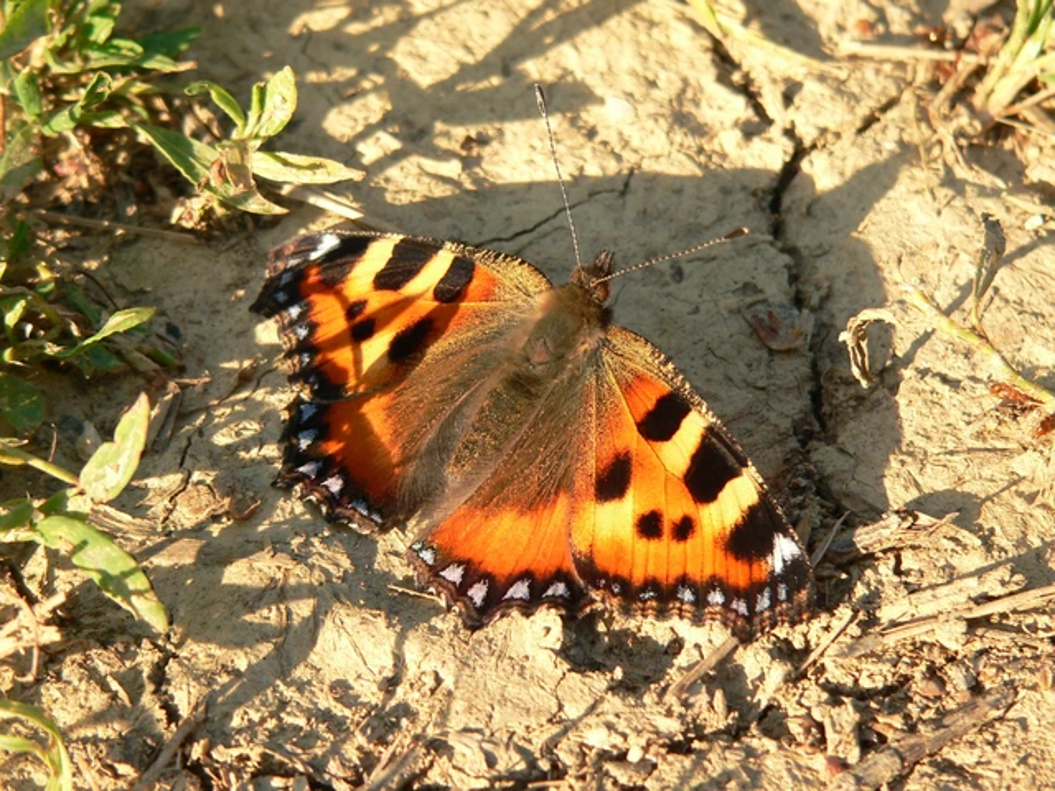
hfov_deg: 19.3
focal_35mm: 102
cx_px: 528
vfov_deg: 14.5
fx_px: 3109
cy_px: 396
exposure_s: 1/200
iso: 100
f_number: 4
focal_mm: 17
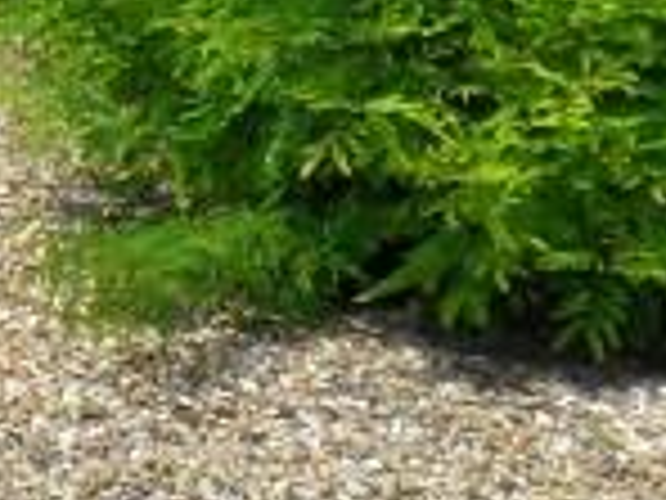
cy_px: -414
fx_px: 3194
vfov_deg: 8.6
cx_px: -1053
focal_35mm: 166
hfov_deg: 10.0
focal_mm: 3.9
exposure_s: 1/1000
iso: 80
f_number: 3.2
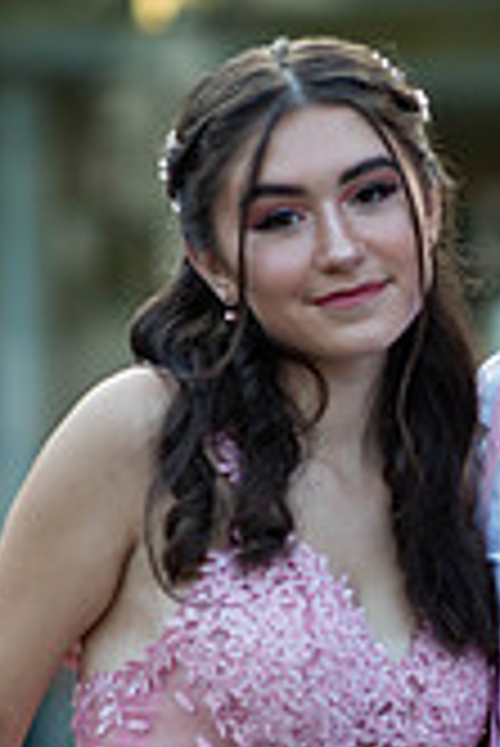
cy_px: 603
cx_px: 462
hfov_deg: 6.0
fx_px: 4781
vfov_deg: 8.9
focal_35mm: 230
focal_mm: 85
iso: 250
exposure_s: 1/1600
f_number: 2
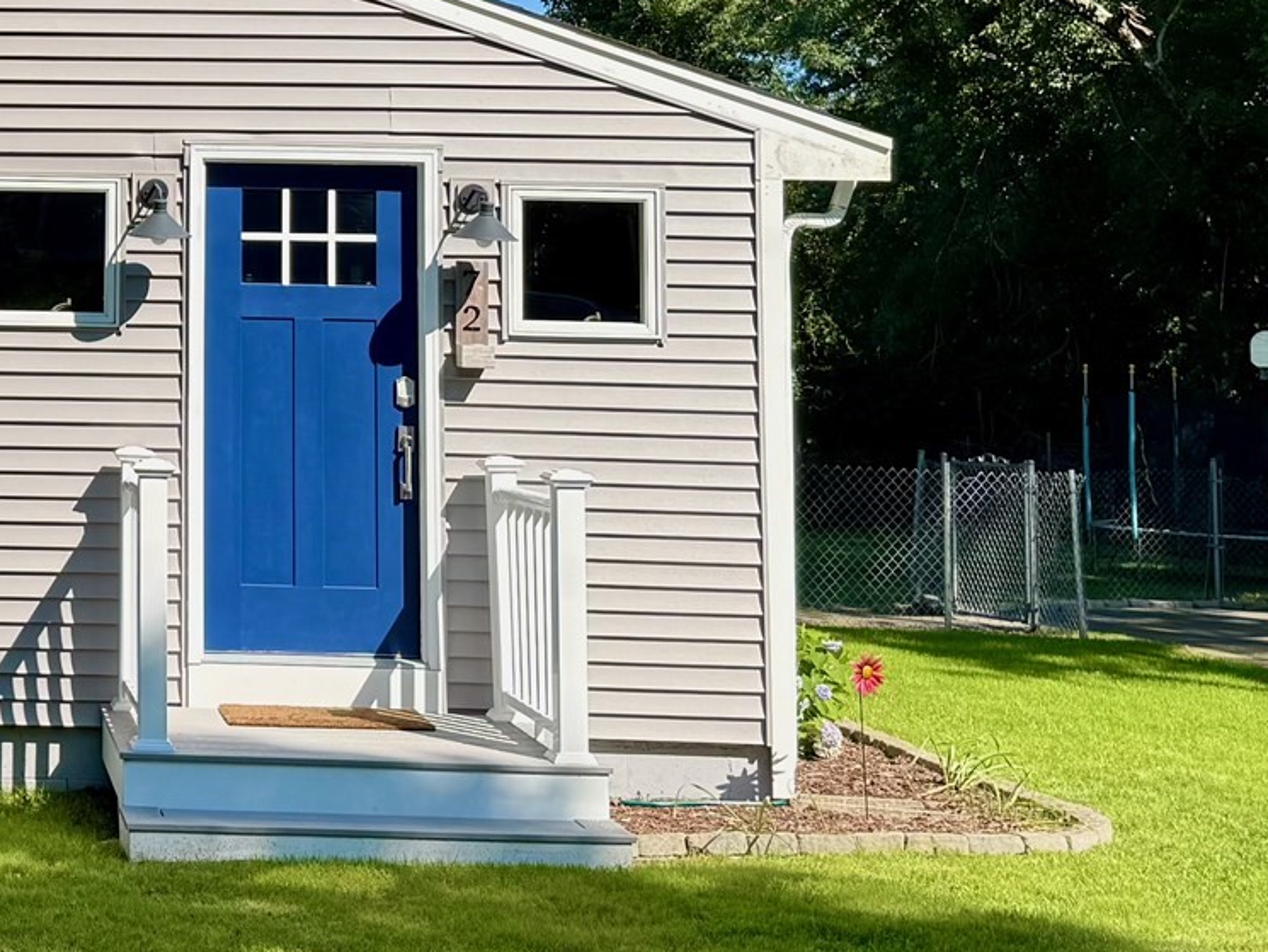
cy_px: 114
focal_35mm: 66
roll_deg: -1.1
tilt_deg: +5.6
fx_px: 2418
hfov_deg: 27.3
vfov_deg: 21.8
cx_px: -78
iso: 80
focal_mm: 6.76
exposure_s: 1/3145
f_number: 1.78
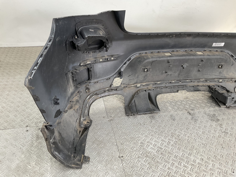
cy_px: 88
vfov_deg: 48.2
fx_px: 198
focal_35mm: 29
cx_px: 118
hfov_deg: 61.7
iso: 25
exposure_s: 1/120
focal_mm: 3
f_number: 1.8
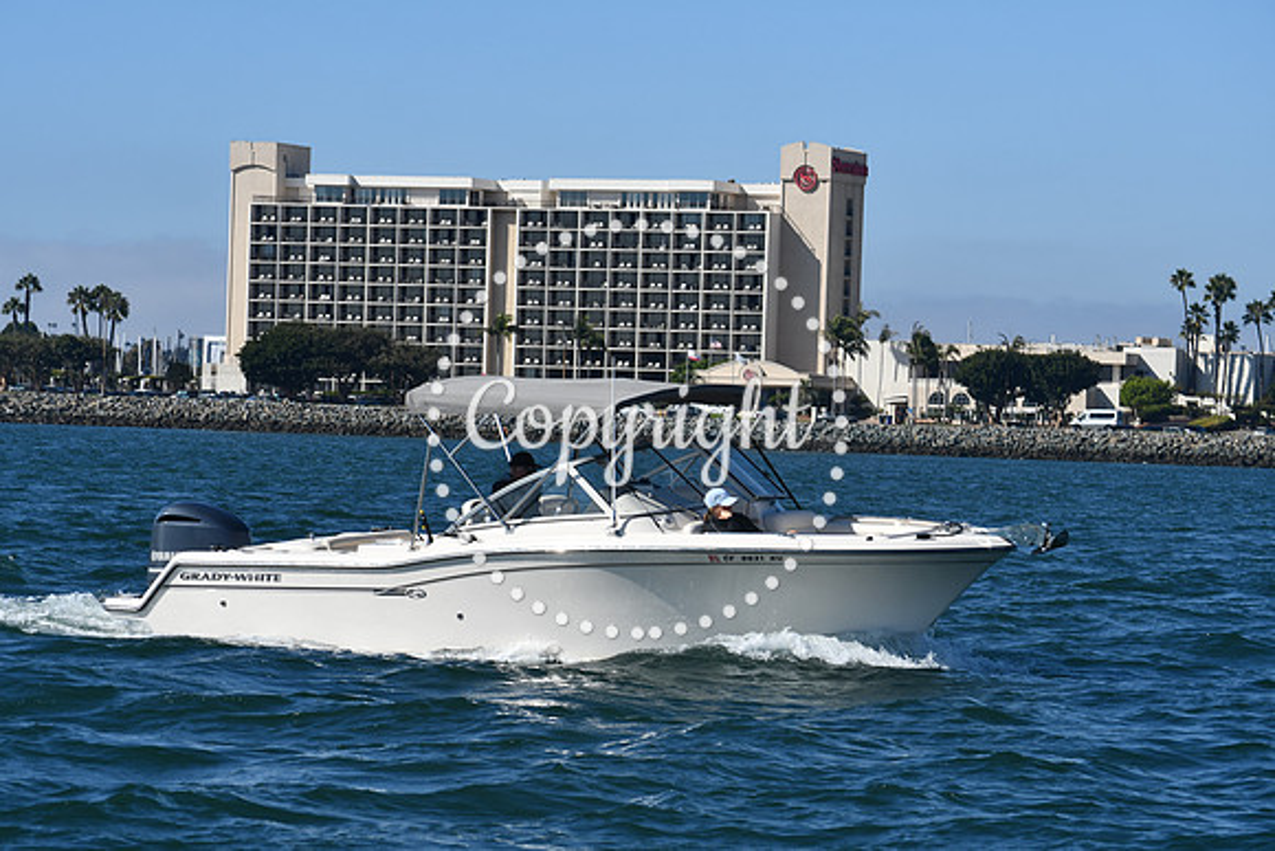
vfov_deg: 9.9
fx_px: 4888
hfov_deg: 14.9
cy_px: 426
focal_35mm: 138
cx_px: 638
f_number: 10
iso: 100
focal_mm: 92
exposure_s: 1/400
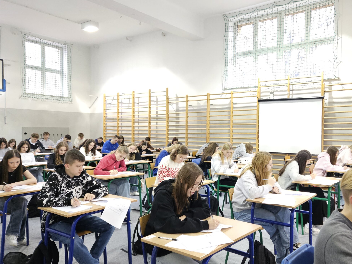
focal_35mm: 30
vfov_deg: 46.7
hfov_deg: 59.3
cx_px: 216
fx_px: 305
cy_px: 143
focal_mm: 5.4
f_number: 1.8
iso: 1000
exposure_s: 1/100
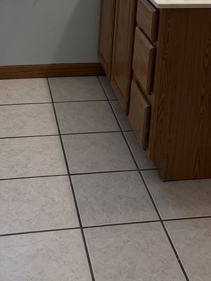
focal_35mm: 63
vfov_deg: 27.7
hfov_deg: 23.2
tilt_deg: -14.1
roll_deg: -2.8
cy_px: -37
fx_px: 513
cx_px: 91
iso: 125
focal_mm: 5.96
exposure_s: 1/121
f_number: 1.6
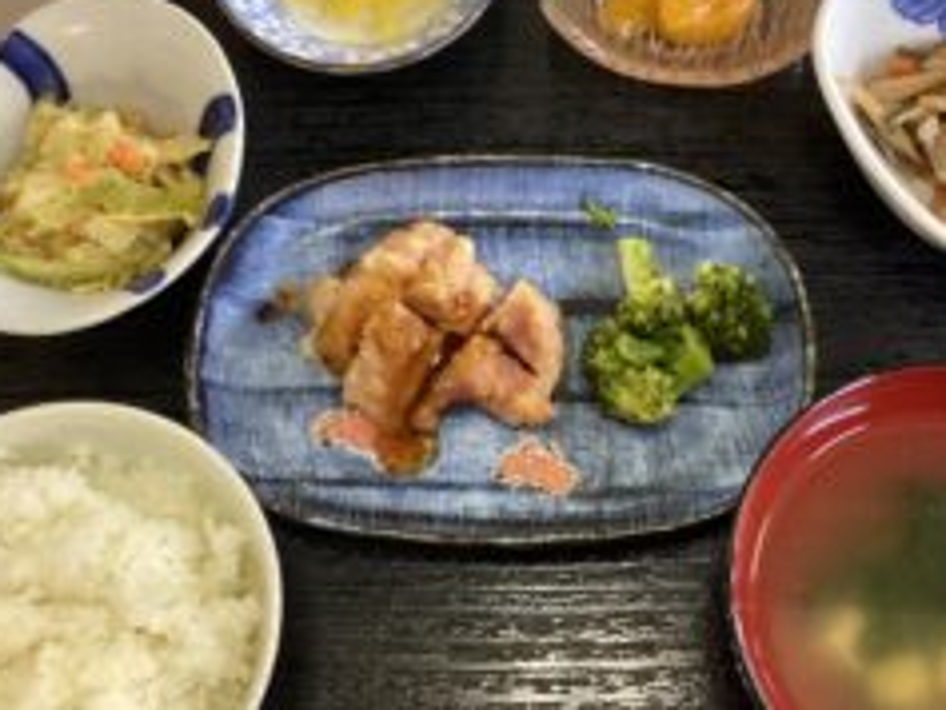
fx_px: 1340
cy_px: 313
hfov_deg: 38.8
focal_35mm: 49
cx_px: 533
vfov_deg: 29.7
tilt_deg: -69.0
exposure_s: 1/50
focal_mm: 3.3
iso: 320
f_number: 2.4
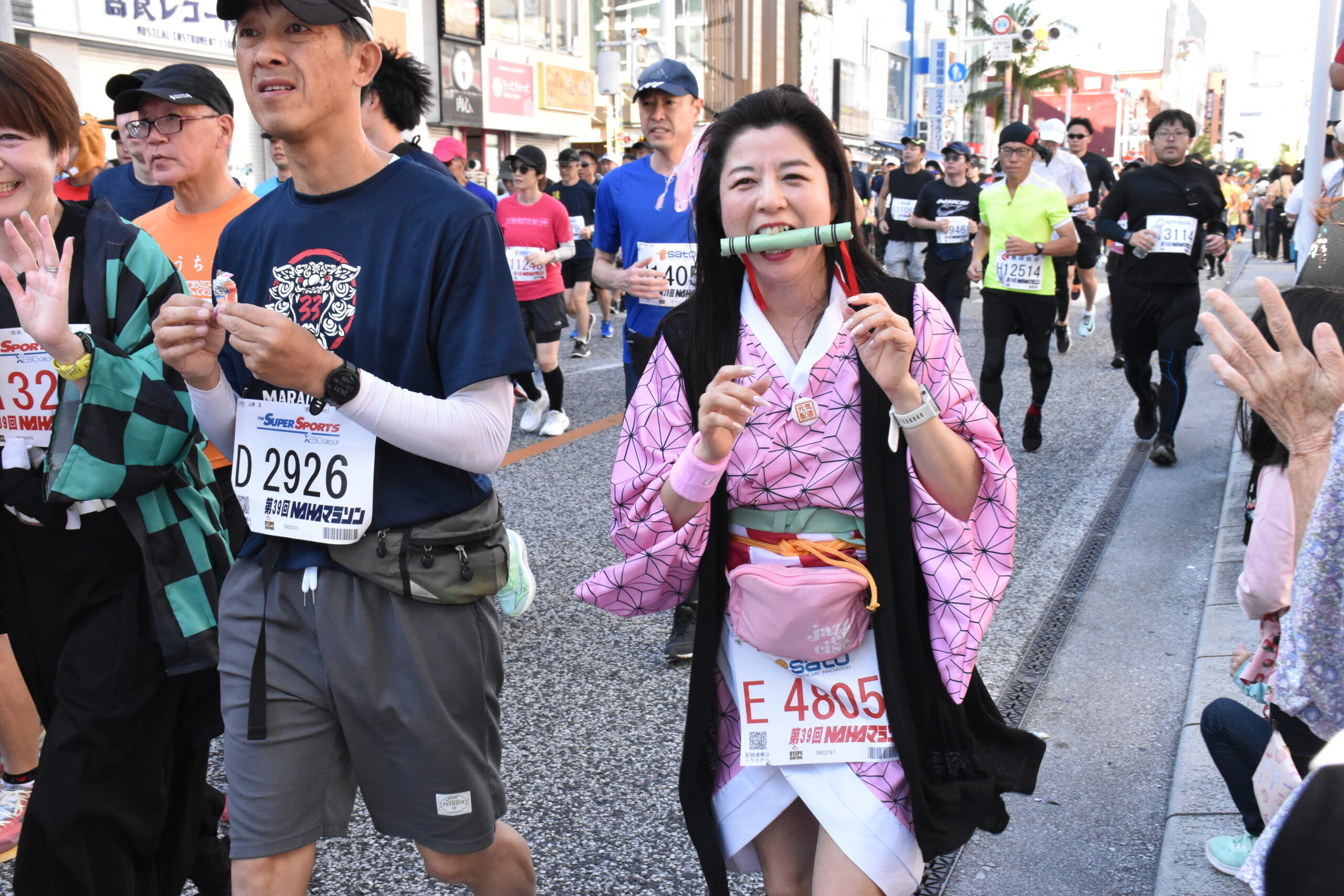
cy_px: 448
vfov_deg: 33.0
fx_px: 1512
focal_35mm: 40
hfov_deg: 47.9
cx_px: 672
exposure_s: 1/400
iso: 2500
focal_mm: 27
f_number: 10
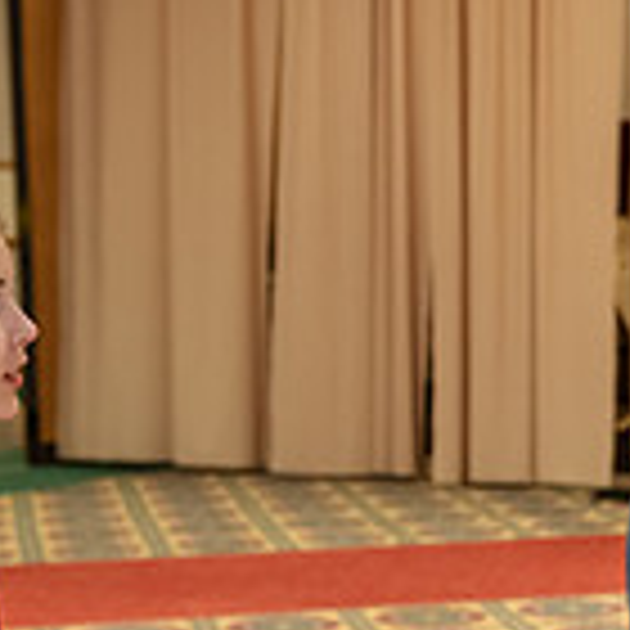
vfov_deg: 14.5
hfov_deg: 14.0
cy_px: 457
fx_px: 2471
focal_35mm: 120
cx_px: 778
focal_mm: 34
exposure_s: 1/160
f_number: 3.2
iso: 1600
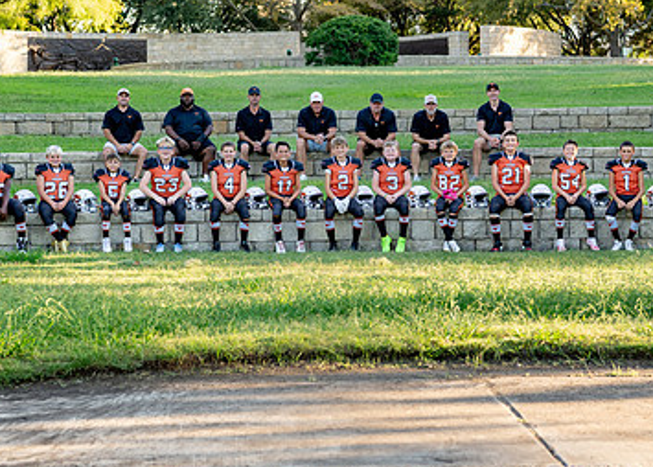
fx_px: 1670
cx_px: 304
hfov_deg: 22.1
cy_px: 198
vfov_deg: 15.9
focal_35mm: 90
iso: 200
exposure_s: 1/640
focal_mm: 50
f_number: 2.2
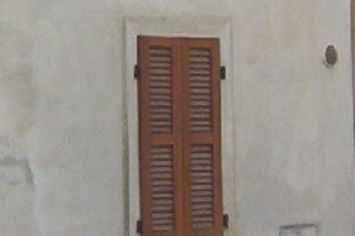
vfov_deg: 7.1
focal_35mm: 188
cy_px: -162
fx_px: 1853
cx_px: 229
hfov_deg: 10.9
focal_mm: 5.54
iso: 100
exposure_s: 1/975
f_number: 2.76
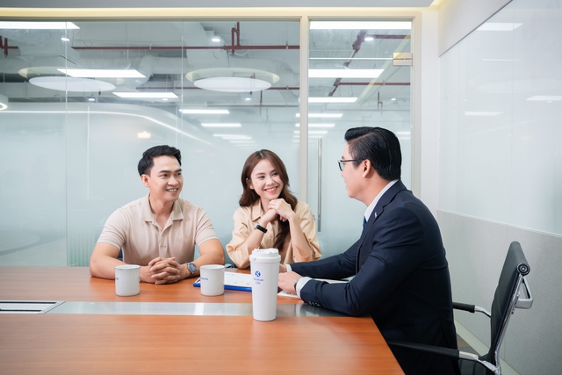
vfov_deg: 43.0
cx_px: 281
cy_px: 188
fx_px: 476
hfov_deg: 61.1
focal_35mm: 30
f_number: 5
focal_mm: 30.5
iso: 1000
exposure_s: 1/160
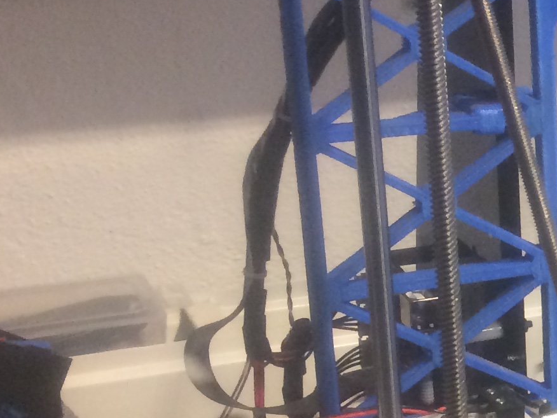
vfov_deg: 13.5
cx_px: 971
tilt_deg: -25.3
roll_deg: -2.5
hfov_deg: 15.8
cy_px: 413
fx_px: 1738
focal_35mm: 108
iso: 64
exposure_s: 1/33
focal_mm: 4.15
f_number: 2.2
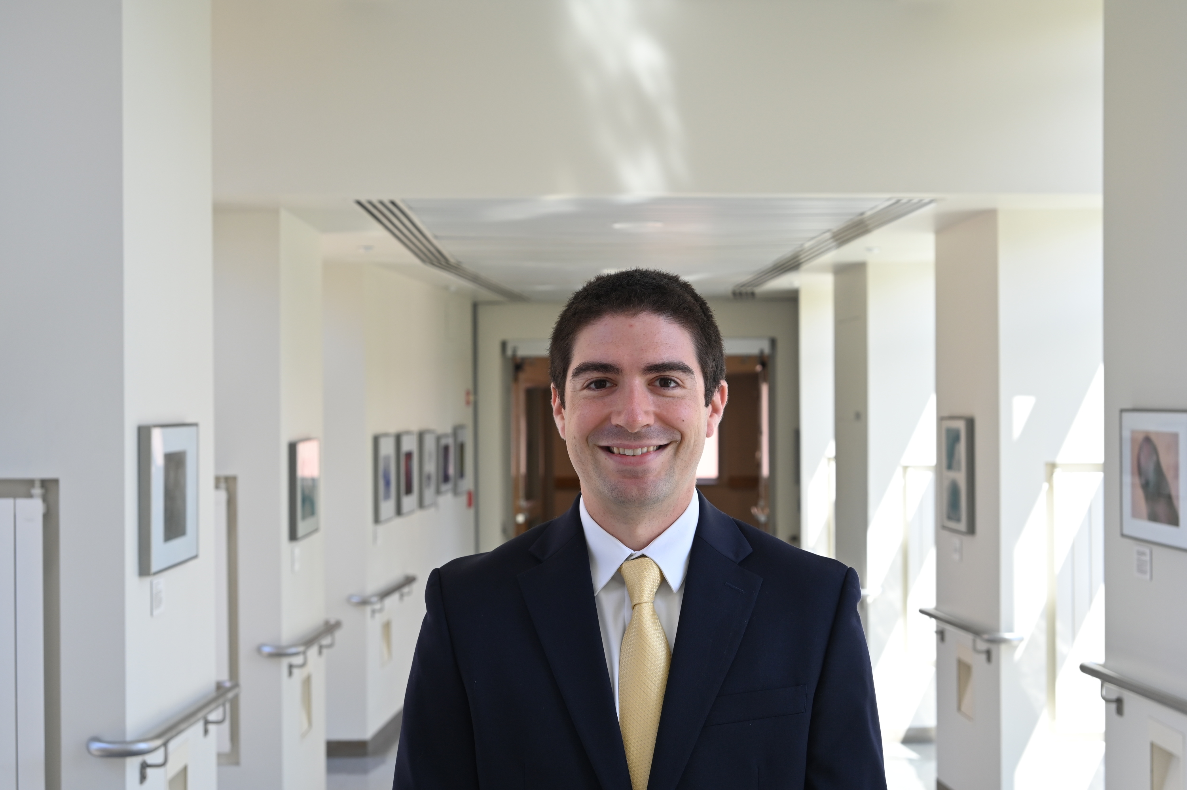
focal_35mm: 45
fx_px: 1483
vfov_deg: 29.8
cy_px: 395
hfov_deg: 43.6
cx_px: 594
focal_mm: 45
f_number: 6
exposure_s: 1/125
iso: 400
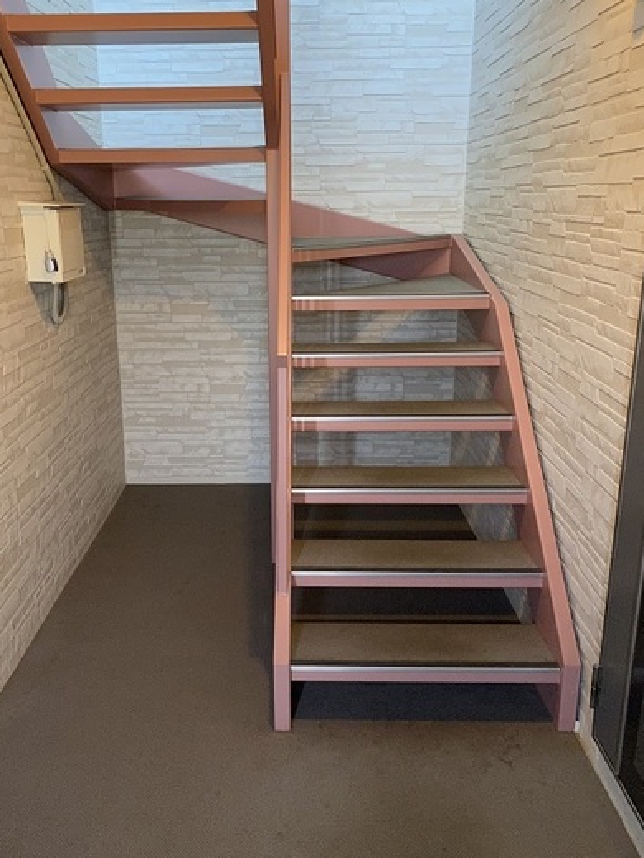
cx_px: 286
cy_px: 408
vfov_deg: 59.9
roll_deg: +1.0
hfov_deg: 46.7
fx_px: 744
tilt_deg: -14.0
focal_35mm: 30
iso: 400
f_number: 1.8
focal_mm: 4.25
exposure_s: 1/50
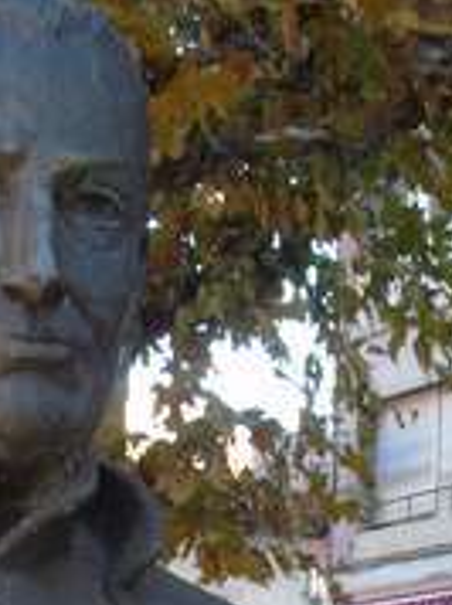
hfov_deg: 9.1
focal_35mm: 162
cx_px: 31
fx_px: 2827
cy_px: 1108
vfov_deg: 11.3
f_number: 3.9
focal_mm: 7.1
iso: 80
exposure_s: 1/30
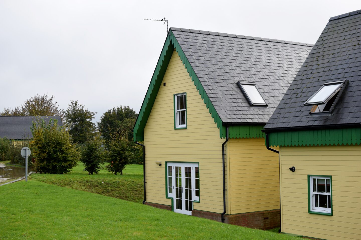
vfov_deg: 25.8
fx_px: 526
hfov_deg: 37.9
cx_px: 180
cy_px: 120
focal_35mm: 52
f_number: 4.5
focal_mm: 35
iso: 400
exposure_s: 1/1250
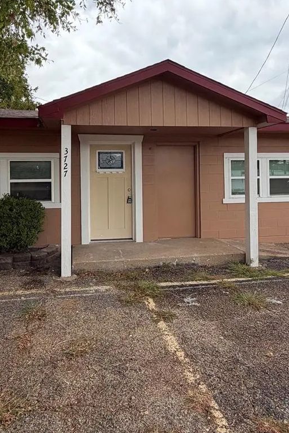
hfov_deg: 49.4
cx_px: 126
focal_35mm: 26
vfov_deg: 68.8
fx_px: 313
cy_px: 177
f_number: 2.2
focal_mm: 2.22
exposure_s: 1/613
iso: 40
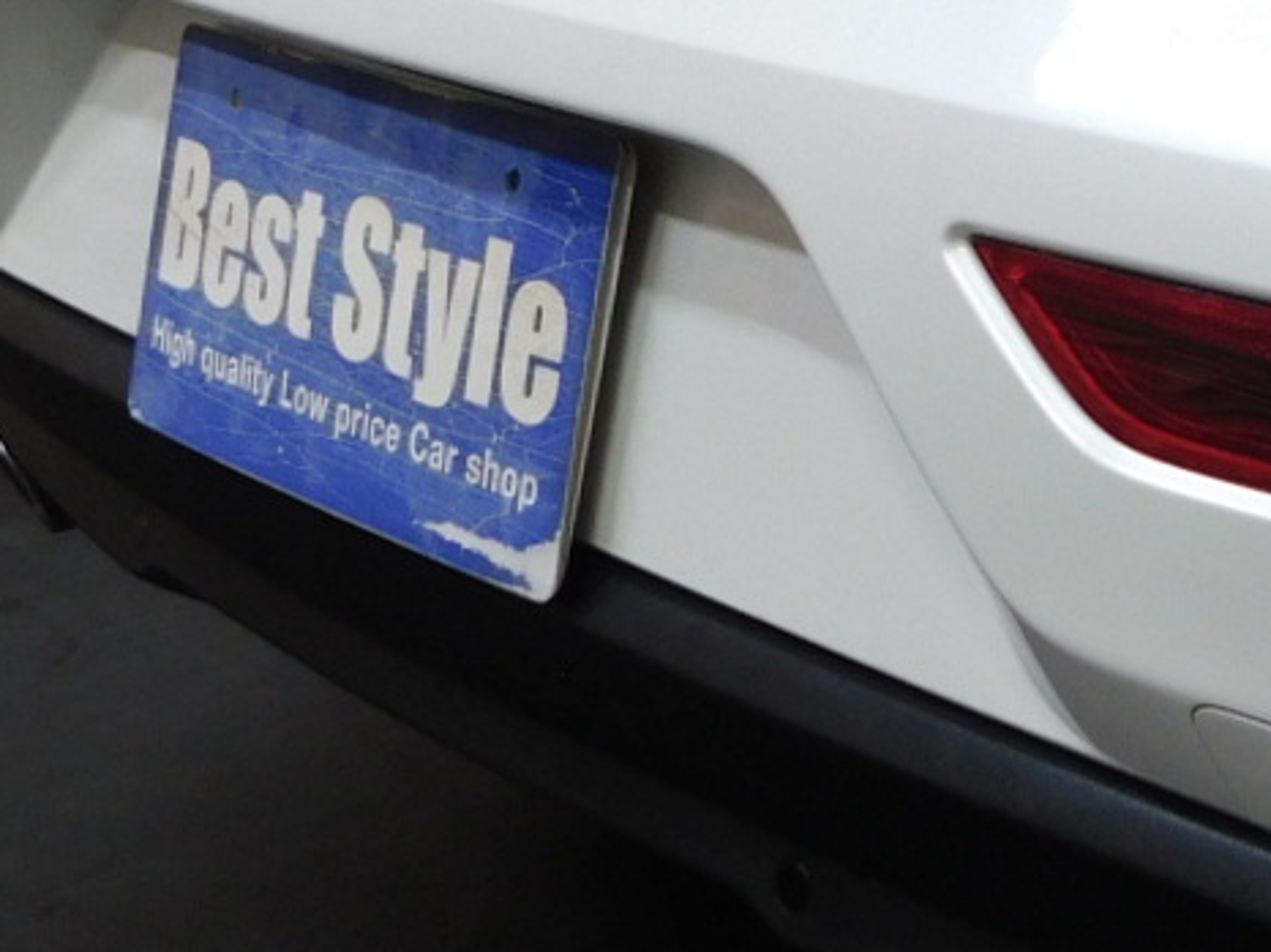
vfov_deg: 18.1
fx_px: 2899
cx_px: 1732
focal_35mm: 79
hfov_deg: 21.8
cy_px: -38
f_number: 3
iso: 140
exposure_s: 1/30
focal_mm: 4
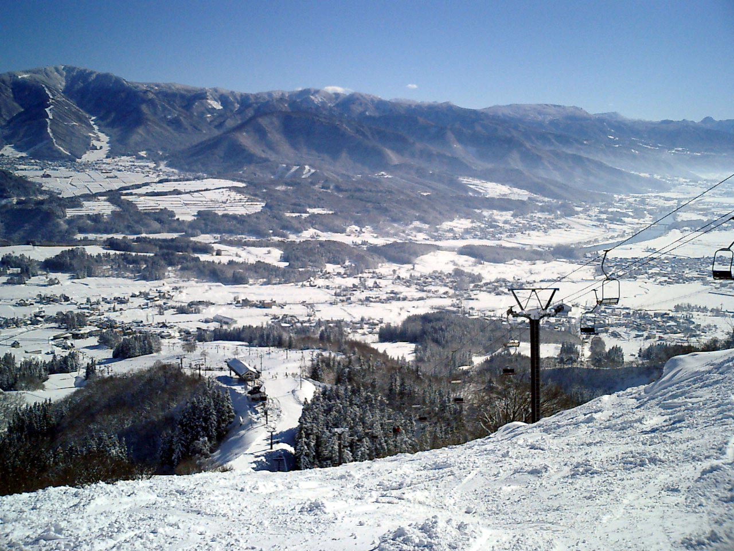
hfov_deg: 51.4
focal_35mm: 36
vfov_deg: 39.7
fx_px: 763
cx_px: 367
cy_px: 276
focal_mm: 7.5
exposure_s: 1/6400
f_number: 3.2
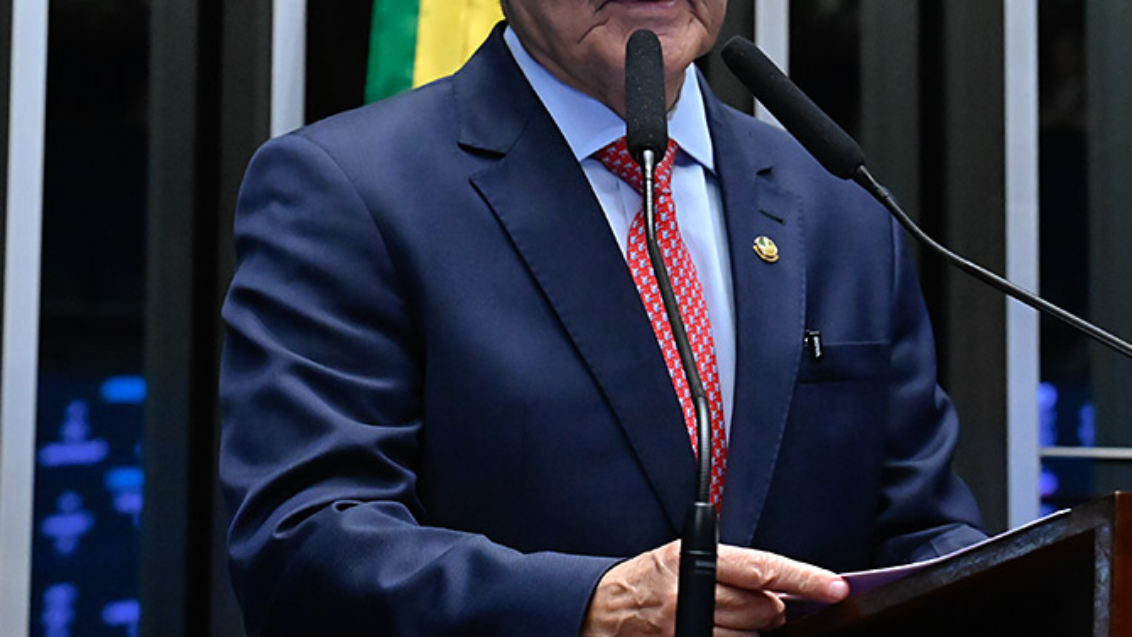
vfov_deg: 8.6
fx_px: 4233
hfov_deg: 15.2
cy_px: 181
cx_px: 654
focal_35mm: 141
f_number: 5
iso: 6400
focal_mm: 70
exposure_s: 1/125
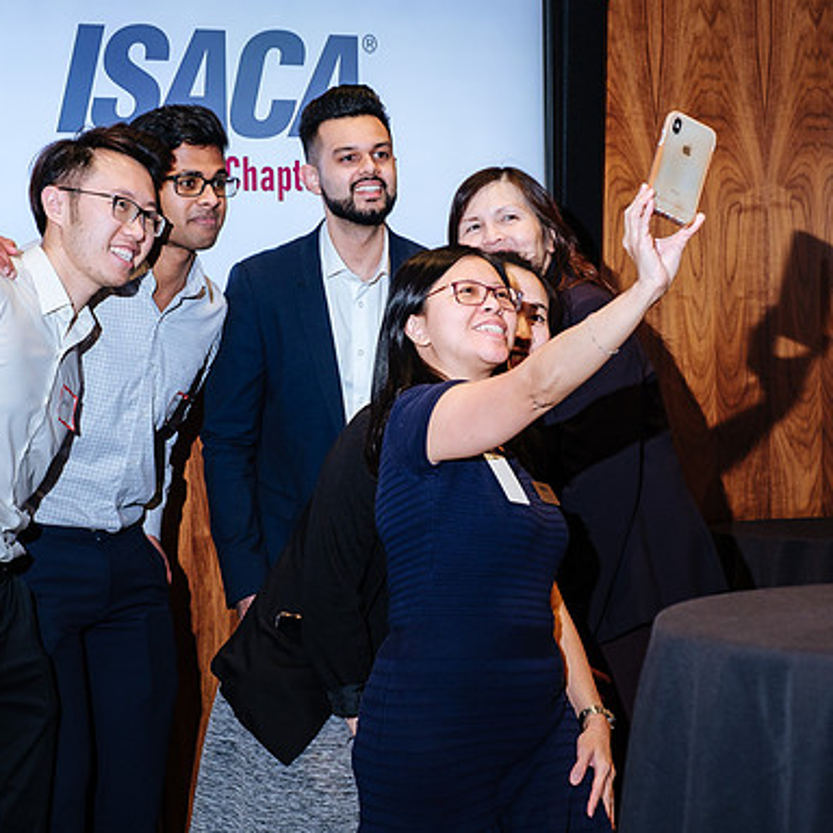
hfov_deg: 18.1
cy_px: 438
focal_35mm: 96
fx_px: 2614
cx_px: 370
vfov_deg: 18.1
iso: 640
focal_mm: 44.1
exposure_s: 1/125
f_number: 4
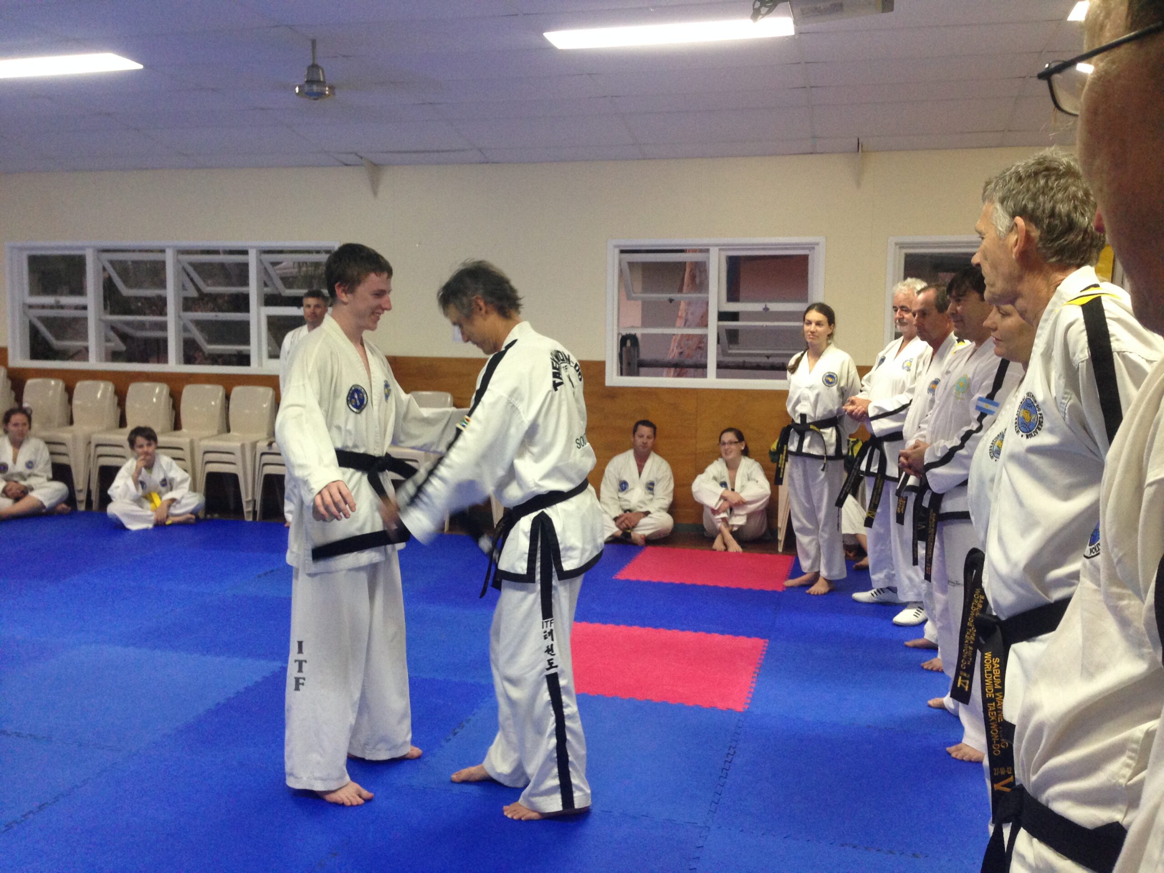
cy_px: 436
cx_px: 582
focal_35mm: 33
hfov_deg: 55.4
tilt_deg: -6.6
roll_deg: -1.9
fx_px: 1110
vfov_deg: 42.9
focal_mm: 4.12
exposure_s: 1/20
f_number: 2.4
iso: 160
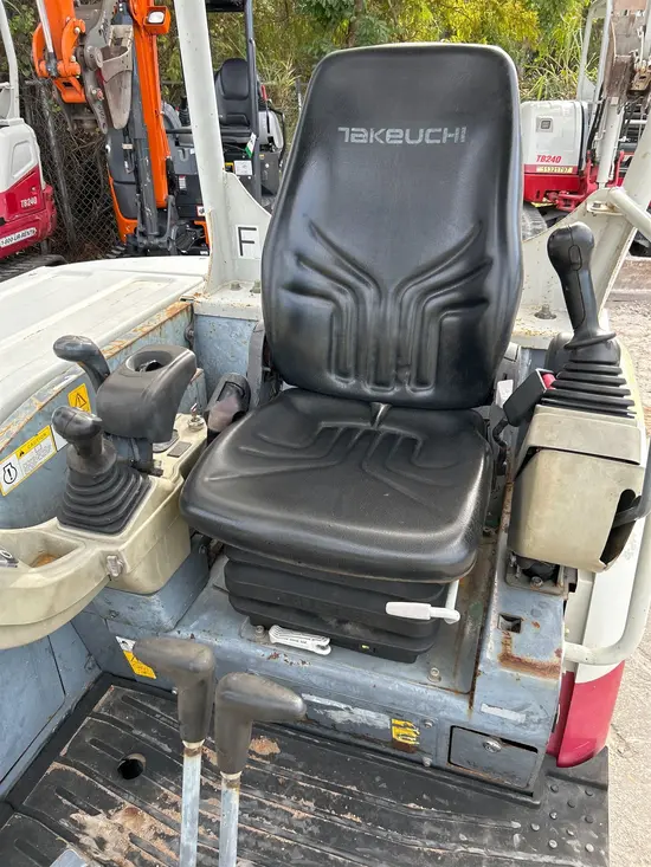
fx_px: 652
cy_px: 434
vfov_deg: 67.3
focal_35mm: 26
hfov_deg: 53.1
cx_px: 326
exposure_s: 1/287
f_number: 1.5
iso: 50
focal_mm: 5.7
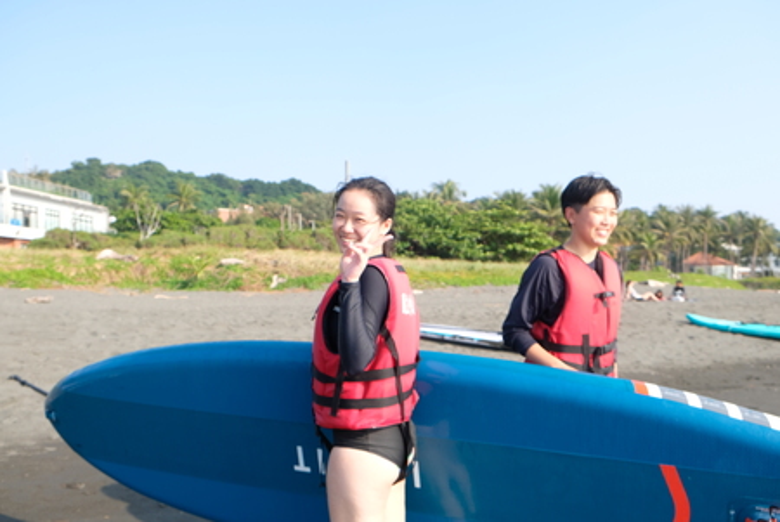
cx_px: 390
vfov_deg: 41.2
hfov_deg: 58.7
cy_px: 261
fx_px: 694
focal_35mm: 32
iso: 200
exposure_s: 1/340
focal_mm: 21.4
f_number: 5.6
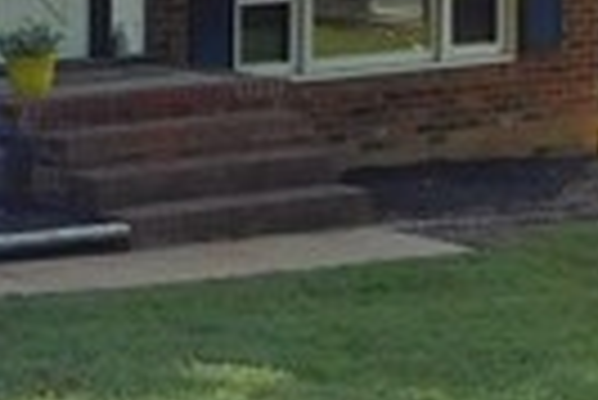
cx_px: -373
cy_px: -9
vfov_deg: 7.4
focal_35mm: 184
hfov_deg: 10.7
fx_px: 3060
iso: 125
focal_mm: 4
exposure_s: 1/400
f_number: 3
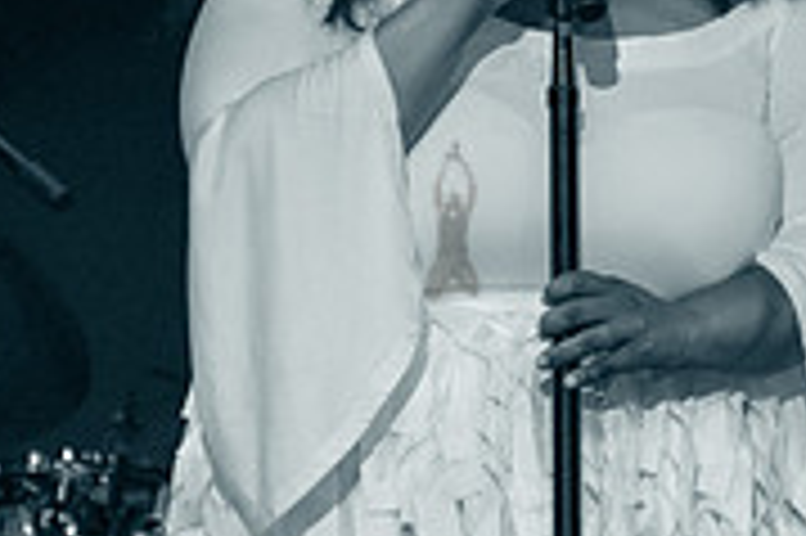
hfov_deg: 3.2
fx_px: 14517
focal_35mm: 649
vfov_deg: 2.1
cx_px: 450
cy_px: 218
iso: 4000
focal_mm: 200
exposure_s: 1/250
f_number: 2.8
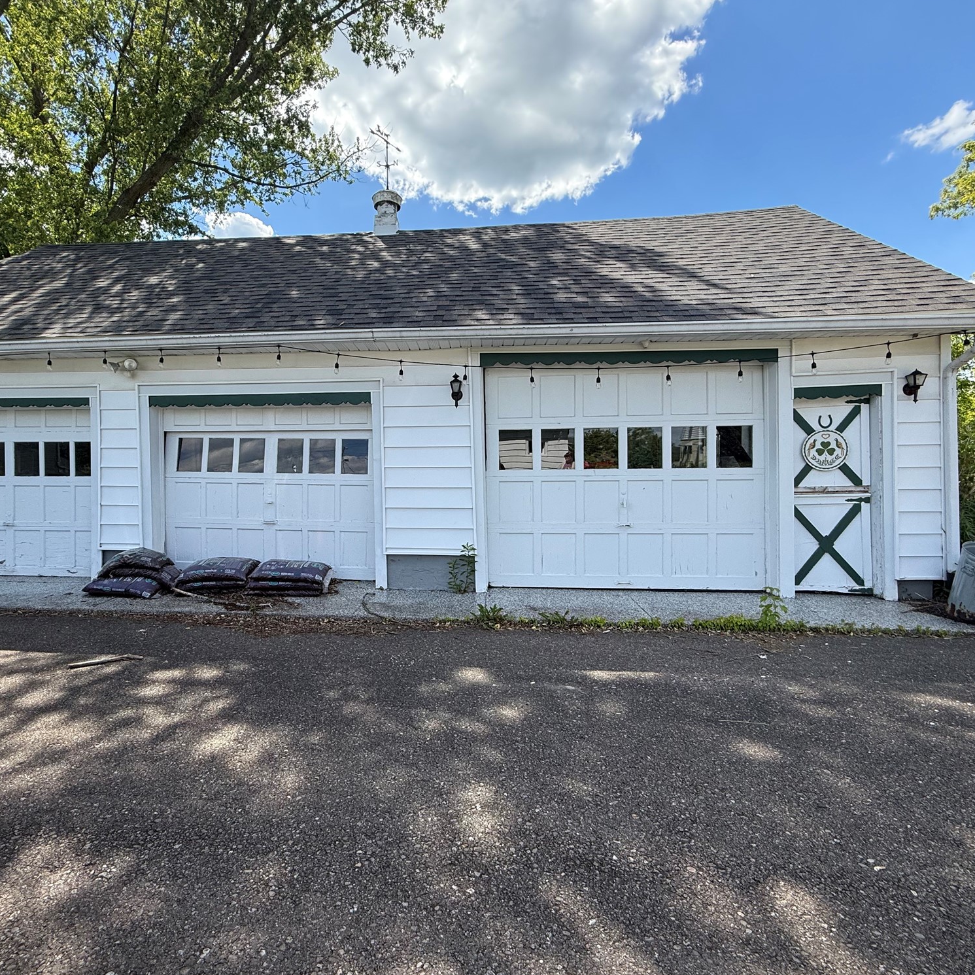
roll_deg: -0.5
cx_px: 438
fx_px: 542
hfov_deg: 83.7
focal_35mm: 17
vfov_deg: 84.0
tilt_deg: -0.9
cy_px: 492
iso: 50
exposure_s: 1/799
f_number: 2.2
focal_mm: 2.22
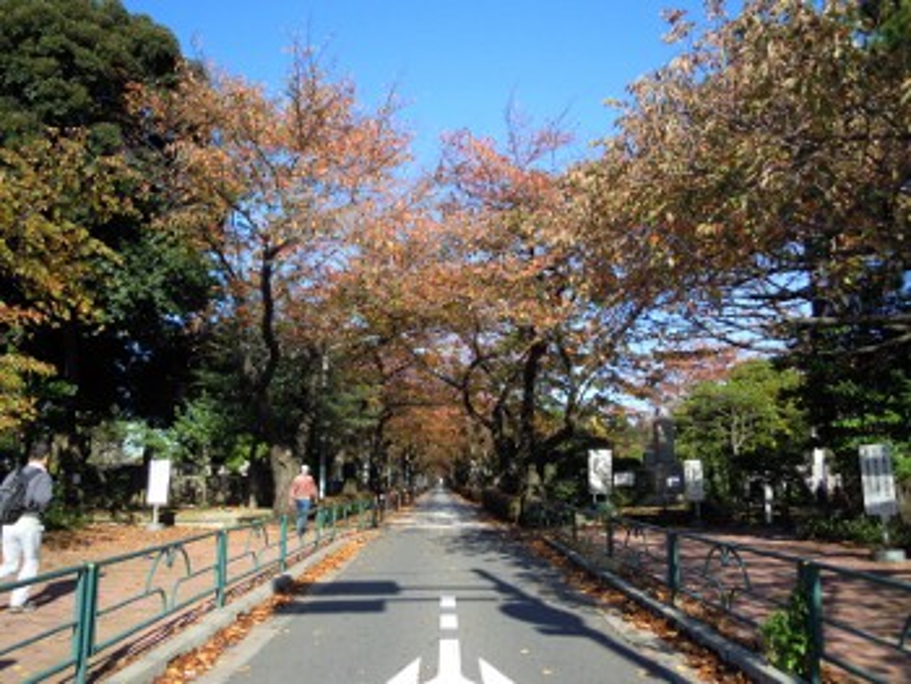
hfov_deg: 63.4
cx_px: 456
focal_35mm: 28
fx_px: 737
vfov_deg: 49.8
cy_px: 342
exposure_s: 1/800
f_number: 2.7
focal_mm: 5
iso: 100
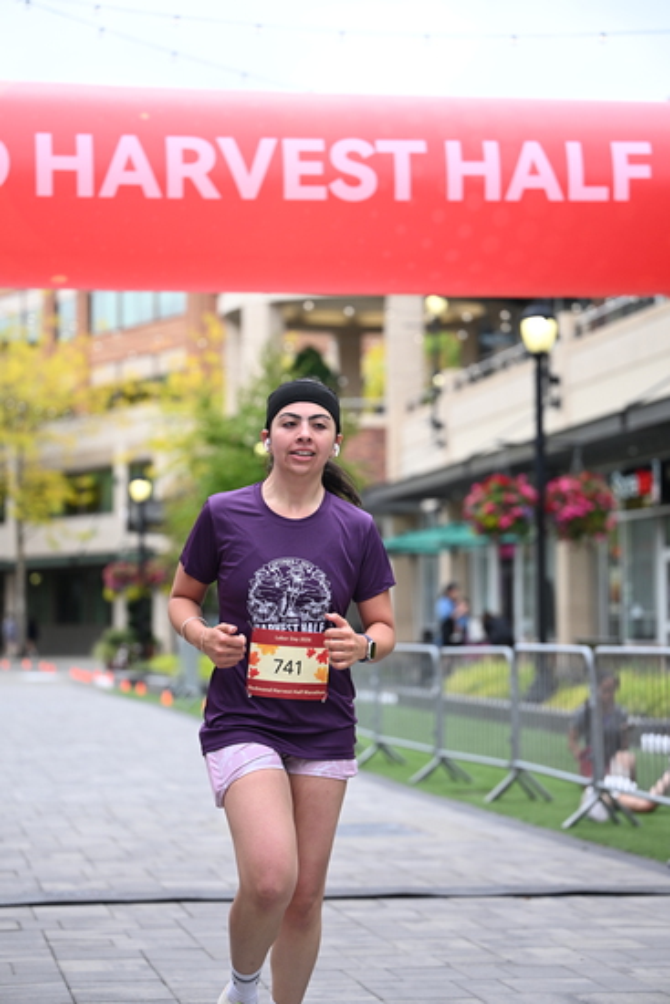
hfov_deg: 16.7
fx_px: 2288
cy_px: 502
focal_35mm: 82
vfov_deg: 24.8
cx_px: 335
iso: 640
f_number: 2.8
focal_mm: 82
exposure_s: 1/1600
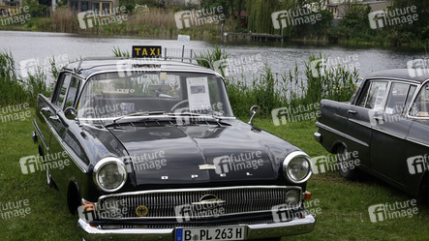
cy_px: 138
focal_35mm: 66
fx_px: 751
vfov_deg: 18.2
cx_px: 213
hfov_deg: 31.9
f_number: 6.3
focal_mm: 22.85
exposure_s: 1/250
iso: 100
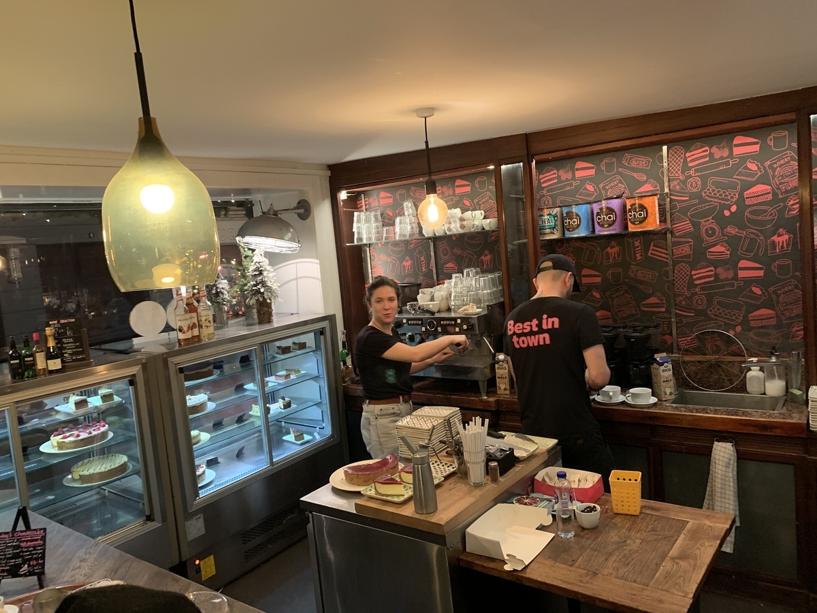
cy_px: 306
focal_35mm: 26
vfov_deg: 53.1
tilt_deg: -5.0
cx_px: 408
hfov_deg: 67.3
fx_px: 614
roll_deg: +5.5
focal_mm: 4.25
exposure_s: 1/25
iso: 500
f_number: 1.8
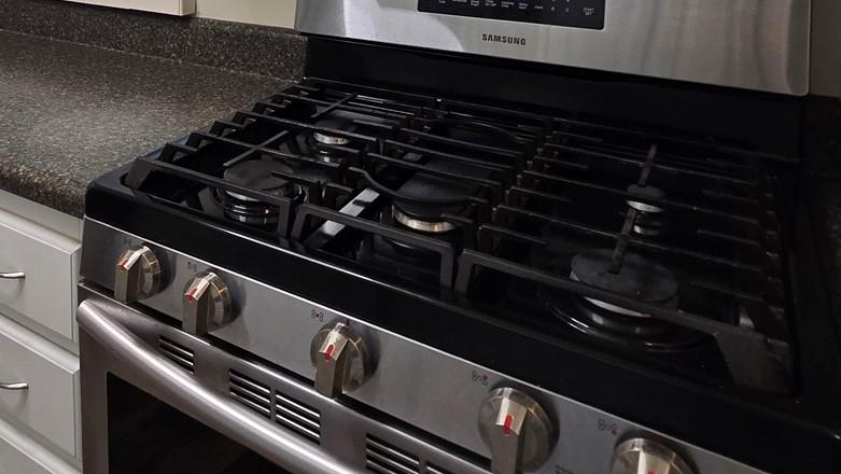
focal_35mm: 29
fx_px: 647
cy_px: -71
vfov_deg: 33.8
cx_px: 241
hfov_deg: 63.3
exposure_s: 1/60
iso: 160
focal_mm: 2.2
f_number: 2.2
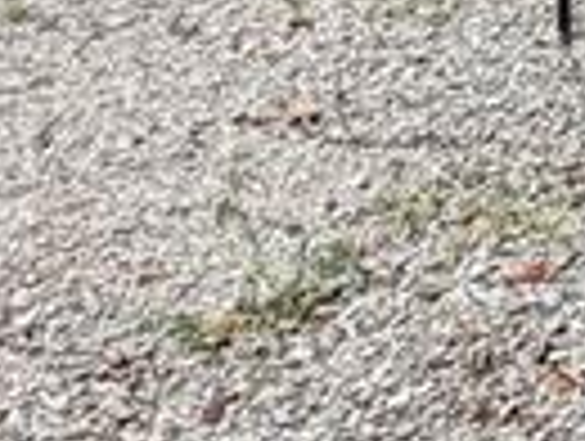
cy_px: -459
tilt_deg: -6.1
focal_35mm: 110
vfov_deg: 11.9
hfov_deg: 14.6
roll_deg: -1.7
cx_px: 1179
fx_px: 1862
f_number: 2.2
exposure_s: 1/183
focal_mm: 2.22
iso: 50
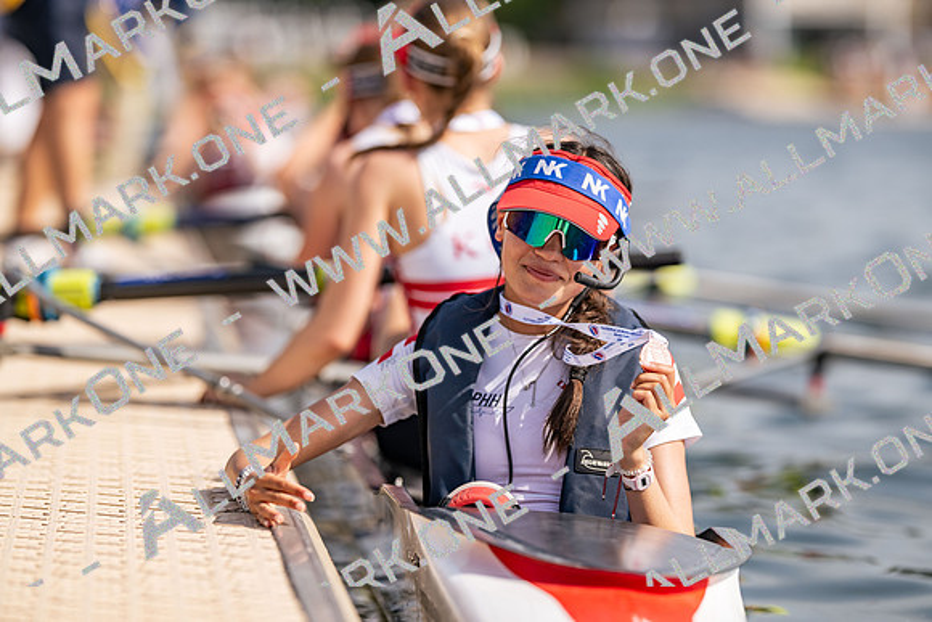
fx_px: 3496
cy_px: 311
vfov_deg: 10.2
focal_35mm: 135
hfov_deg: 15.2
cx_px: 466
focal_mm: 135
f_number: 1.8
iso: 64
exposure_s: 1/5000
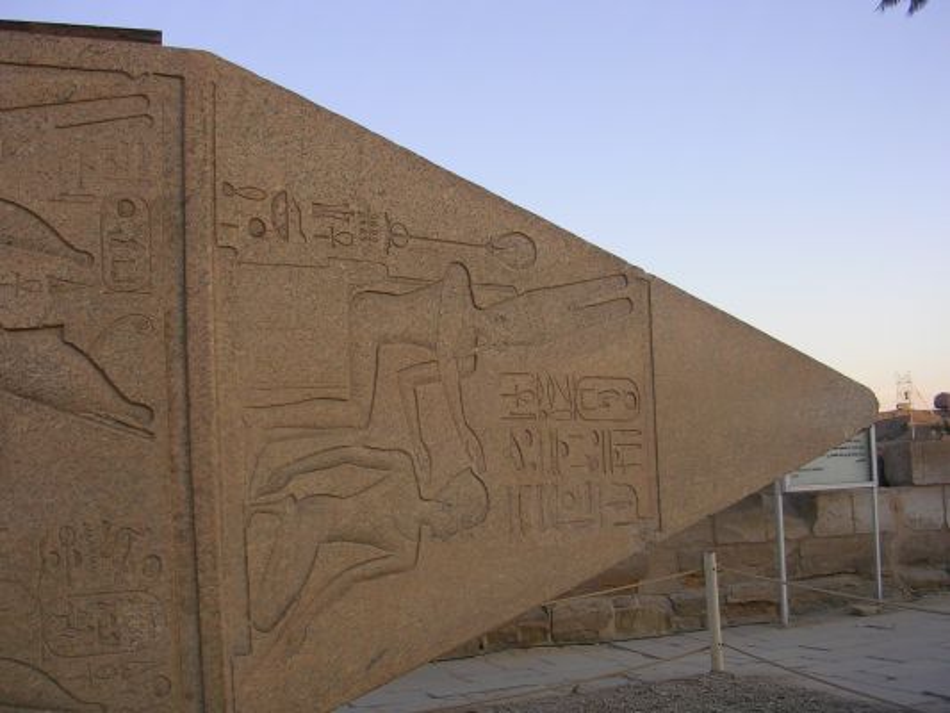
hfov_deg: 49.0
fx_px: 1043
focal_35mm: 38
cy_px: 356
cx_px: 475
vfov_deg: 37.7
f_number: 2.8
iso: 50
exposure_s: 1/284
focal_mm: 5.8
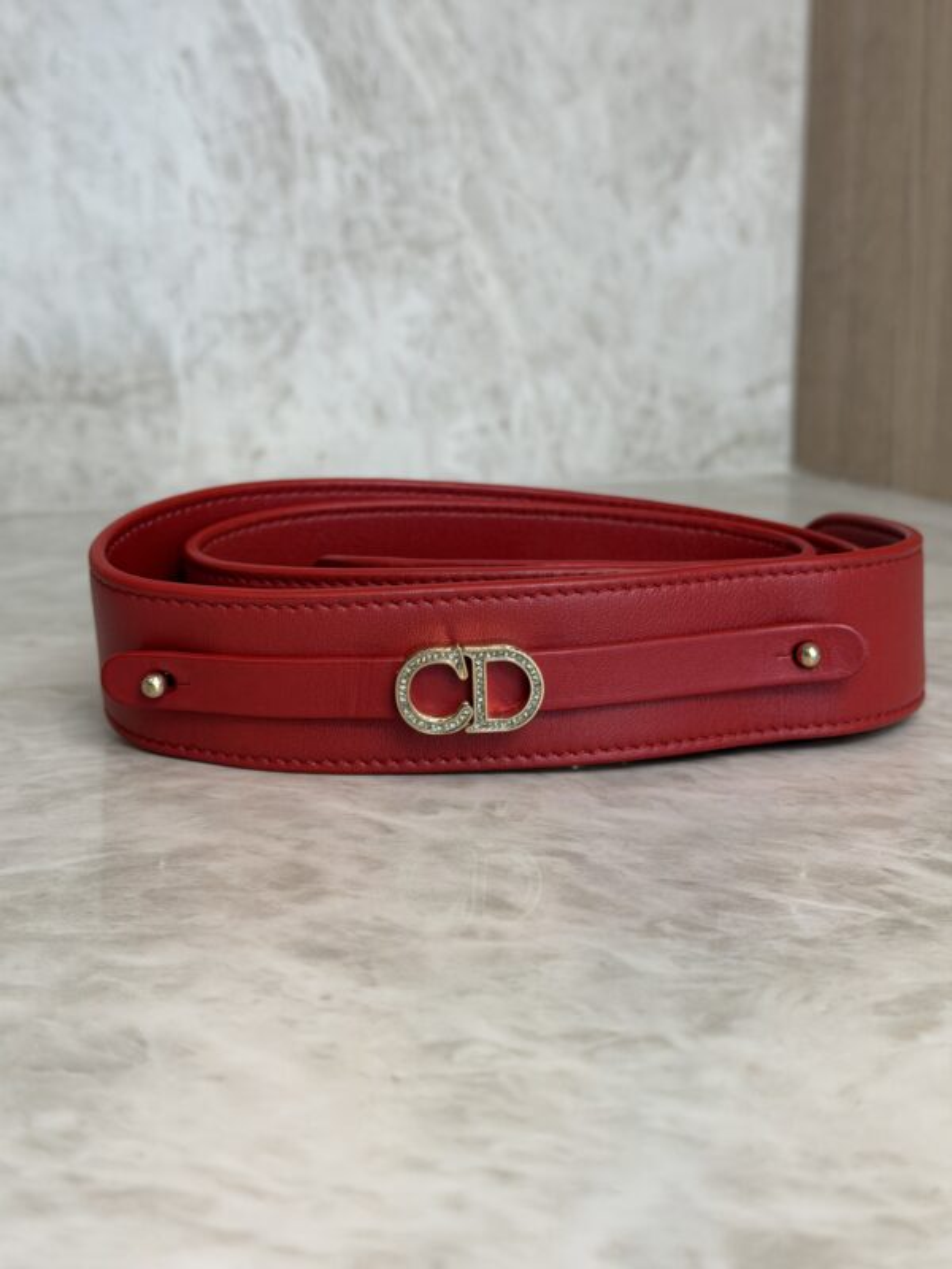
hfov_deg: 30.3
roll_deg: -0.2
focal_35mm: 48
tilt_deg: -11.6
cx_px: 476
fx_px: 1760
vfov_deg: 39.7
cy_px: 634
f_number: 1.78
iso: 50
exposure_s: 1/120
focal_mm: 6.76
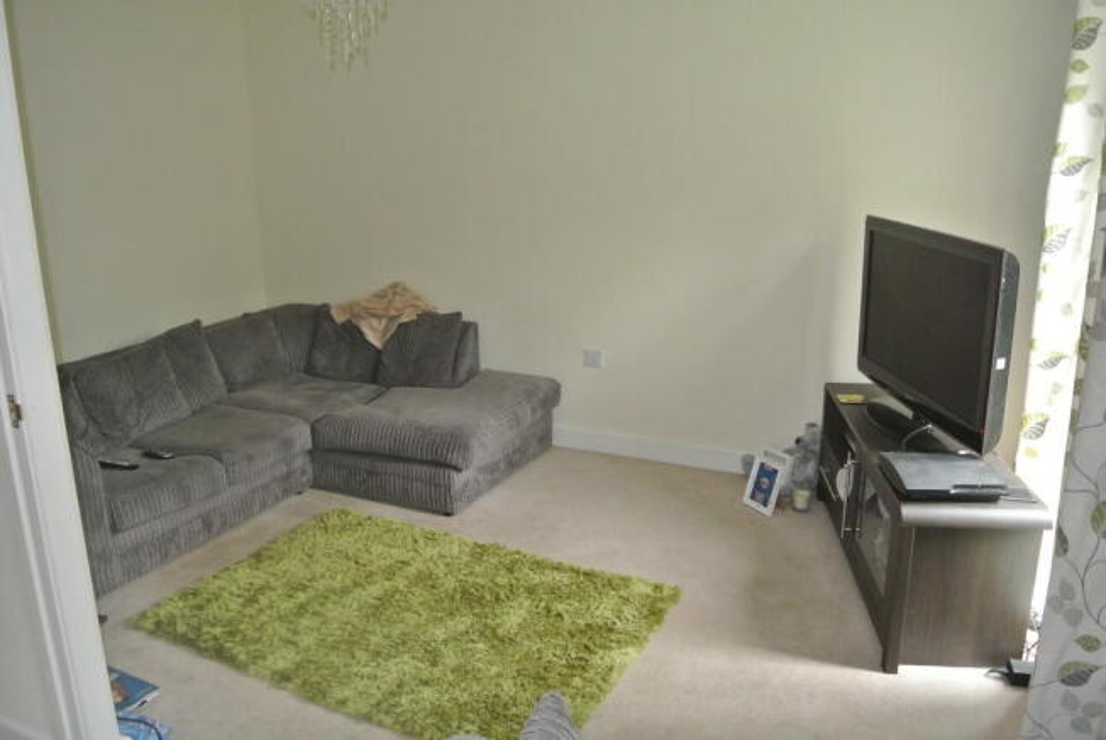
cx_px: 553
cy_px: 370
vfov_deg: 46.5
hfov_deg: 65.4
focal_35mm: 28
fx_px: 861
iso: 1250
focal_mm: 10.7
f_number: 3.5
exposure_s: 1/60
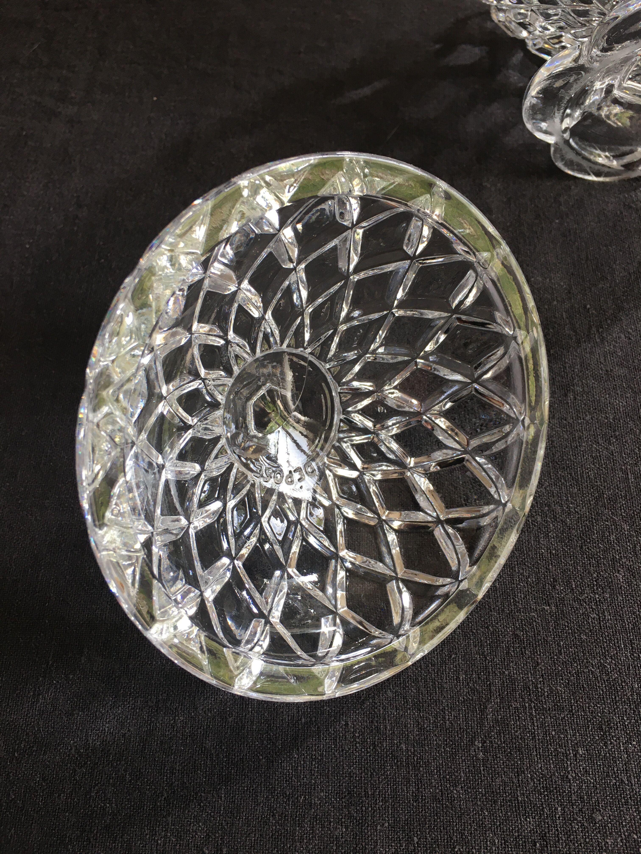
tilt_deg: -62.2
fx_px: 716
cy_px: 427
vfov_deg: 61.7
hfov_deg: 48.2
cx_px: 320
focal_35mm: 29
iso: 25
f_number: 2.2
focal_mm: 4.15
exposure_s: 1/33
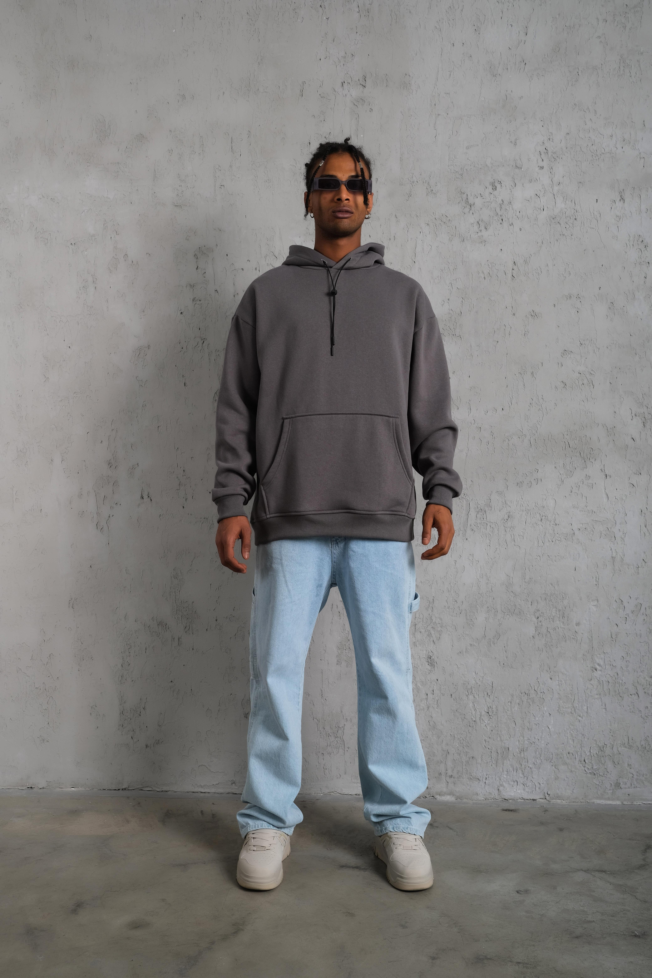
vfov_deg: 54.4
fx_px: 951
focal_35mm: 35
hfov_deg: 37.9
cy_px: 489
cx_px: 326
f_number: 5
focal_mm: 23
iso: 160
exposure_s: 1/160
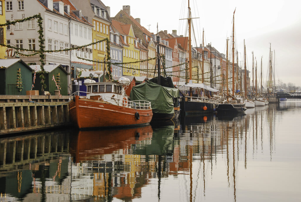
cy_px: 101
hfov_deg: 28.0
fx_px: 603
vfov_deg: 19.0
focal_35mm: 72
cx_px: 150
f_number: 7.1
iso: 200
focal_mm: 48
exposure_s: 1/30
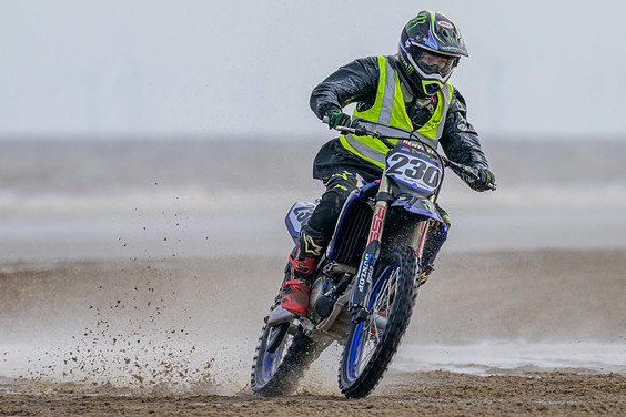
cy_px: 219
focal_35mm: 986
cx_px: 319
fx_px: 17144
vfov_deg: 1.4
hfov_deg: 2.1
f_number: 8
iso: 360
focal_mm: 600
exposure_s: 1/640
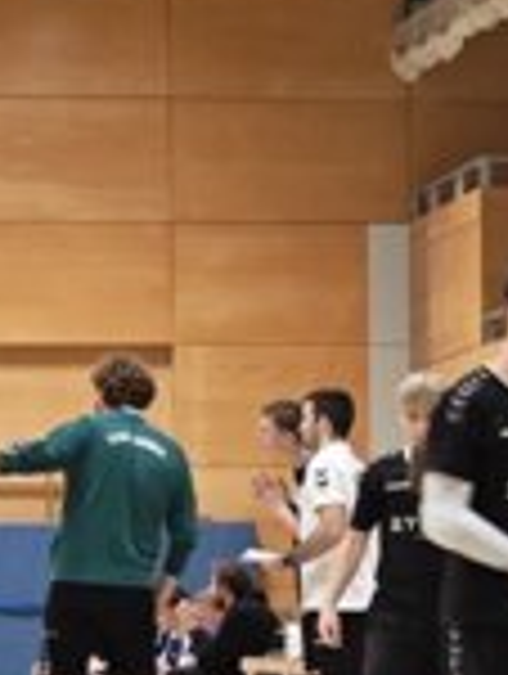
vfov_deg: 9.8
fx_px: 3902
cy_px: 688
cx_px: 634
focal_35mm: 200
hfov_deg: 7.4
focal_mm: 7.06
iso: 250
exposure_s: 1/36.2
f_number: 2
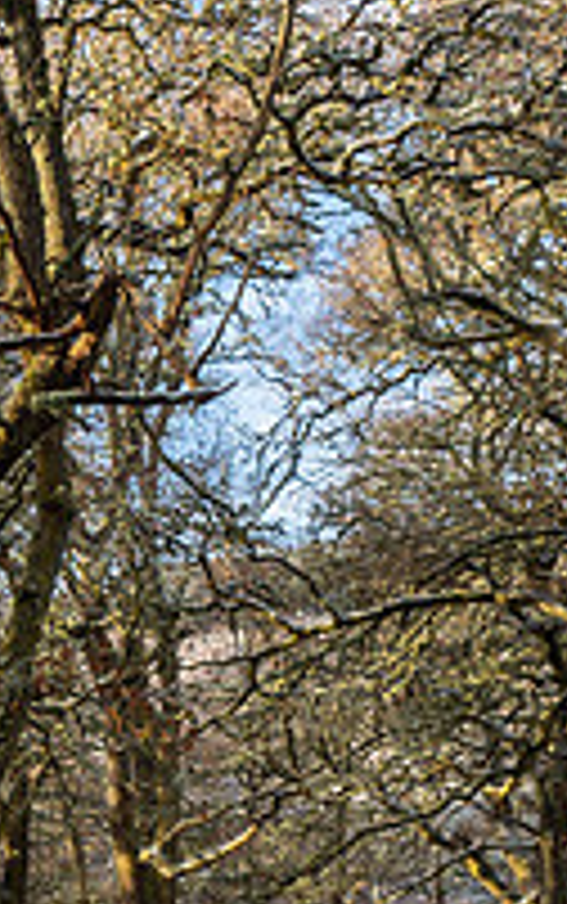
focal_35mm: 76
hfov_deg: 15.0
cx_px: -451
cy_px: 742
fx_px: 1875
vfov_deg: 26.5
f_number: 4
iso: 200
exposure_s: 1/250
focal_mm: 12
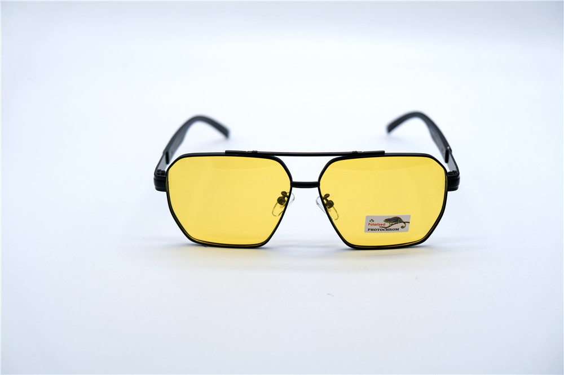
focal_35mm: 45
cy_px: 188
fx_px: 705
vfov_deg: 29.8
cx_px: 282
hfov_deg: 43.6
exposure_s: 1/1000
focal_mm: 30.2
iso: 250
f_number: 3.6
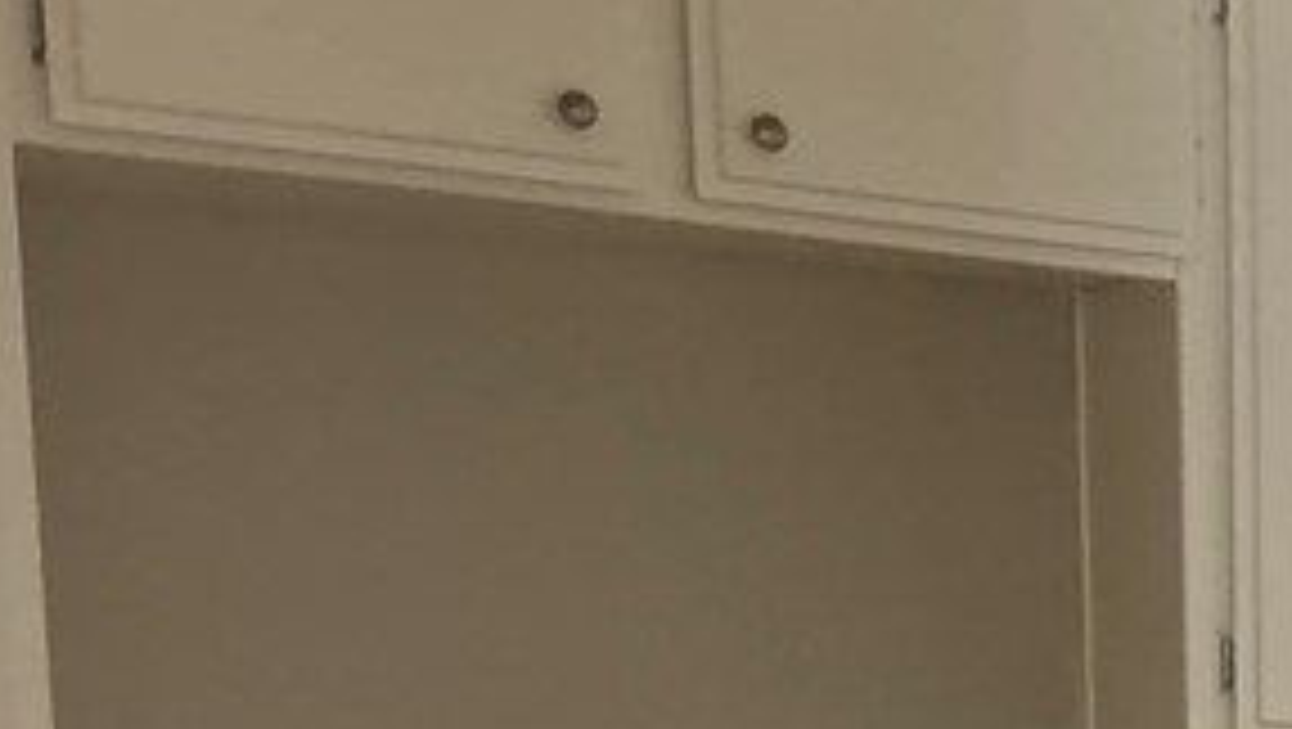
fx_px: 3463
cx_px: 2188
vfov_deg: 11.0
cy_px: 1422
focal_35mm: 101
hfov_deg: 17.8
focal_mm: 5.96
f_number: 1.6
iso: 320
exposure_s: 1/60
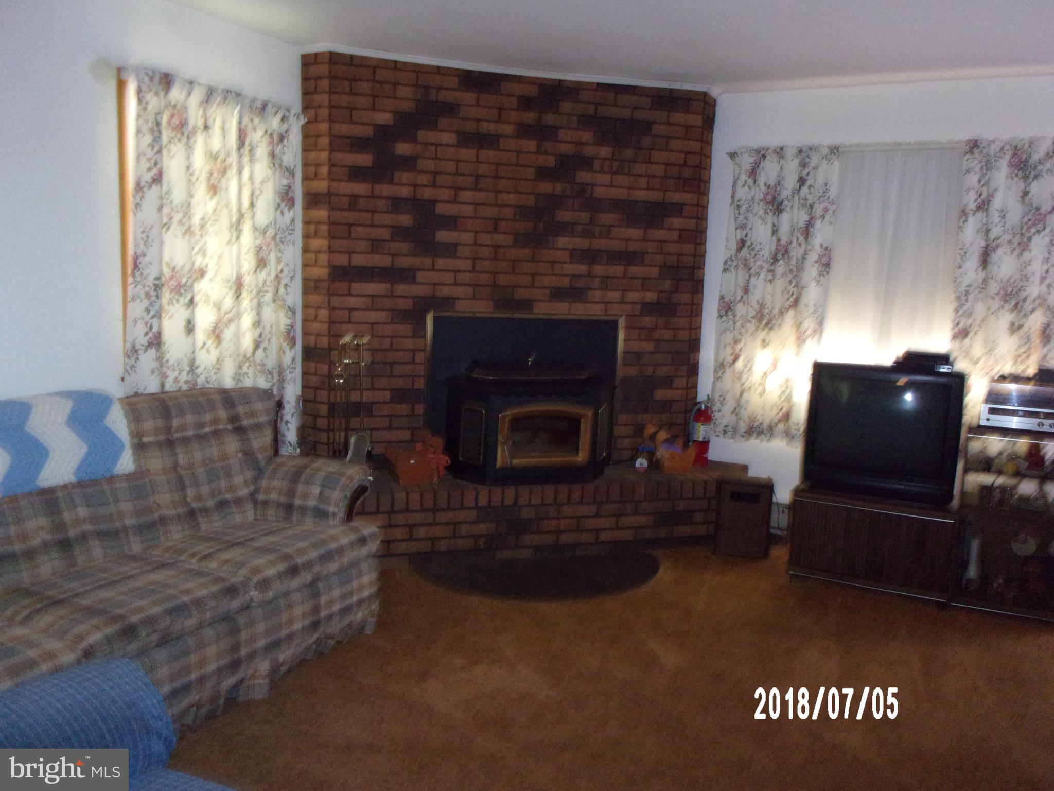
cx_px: 527
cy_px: 396
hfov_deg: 63.4
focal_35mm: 28
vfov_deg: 49.7
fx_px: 853
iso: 493
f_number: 3.9
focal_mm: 5.1
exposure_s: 1/34
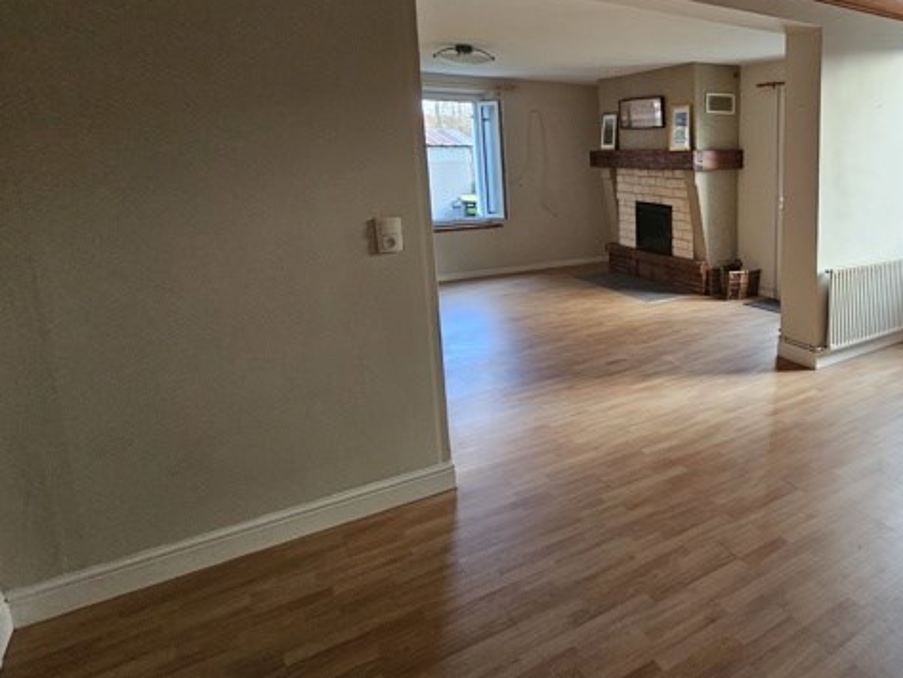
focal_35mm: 22
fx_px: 574
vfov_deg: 60.4
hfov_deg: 68.4
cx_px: 733
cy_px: 258
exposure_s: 1/30
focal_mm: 2.2
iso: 400
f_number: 2.2
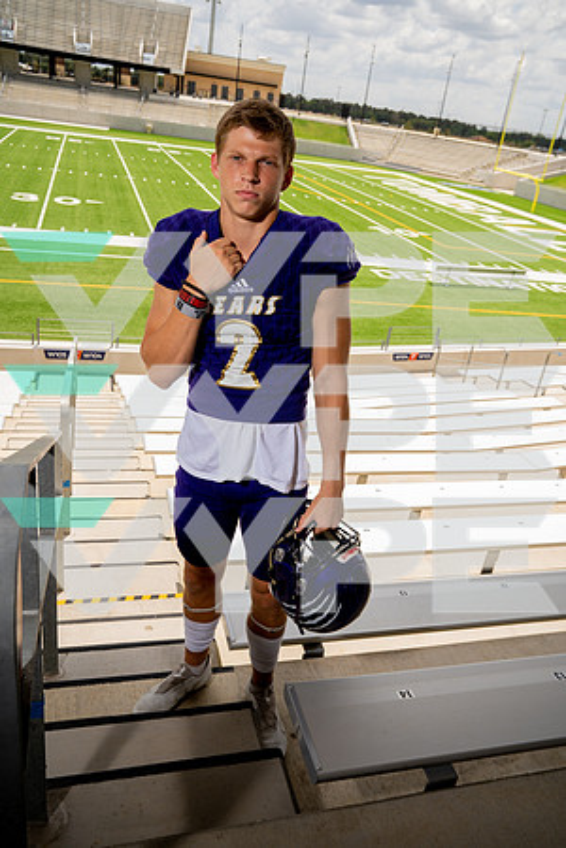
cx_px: 283
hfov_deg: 45.0
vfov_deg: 63.7
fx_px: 684
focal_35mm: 29
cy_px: 424
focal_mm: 29
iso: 100
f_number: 6.3
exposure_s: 1/250
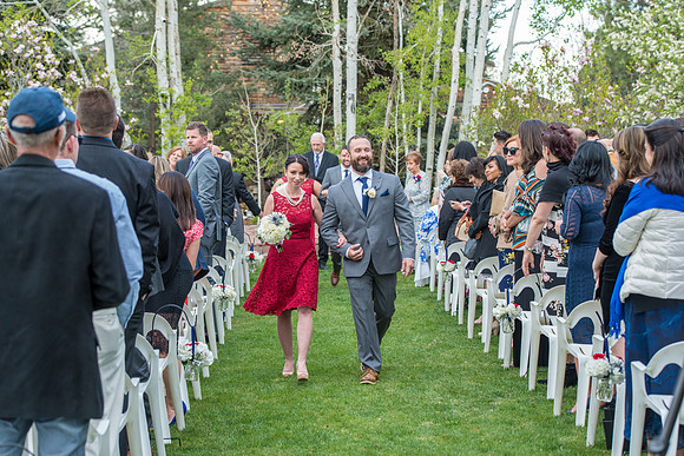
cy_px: 228
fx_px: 1482
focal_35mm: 78
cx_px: 342
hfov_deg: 26.0
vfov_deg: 17.5
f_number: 5
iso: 400
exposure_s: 1/200
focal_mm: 78
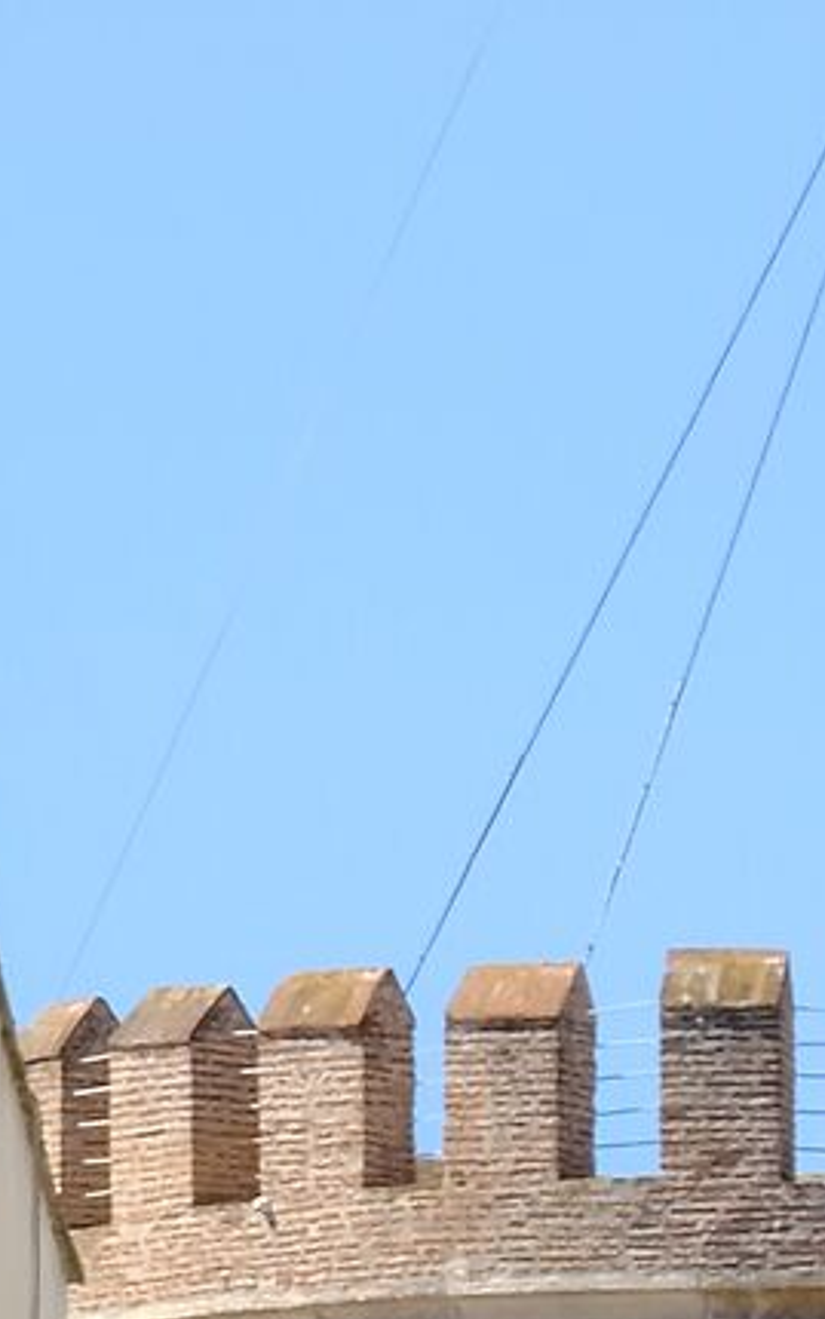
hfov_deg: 1.2
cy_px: 1859
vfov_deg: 1.9
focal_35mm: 1091
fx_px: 39222
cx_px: 834
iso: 400
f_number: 22
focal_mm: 127.9
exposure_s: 1/58
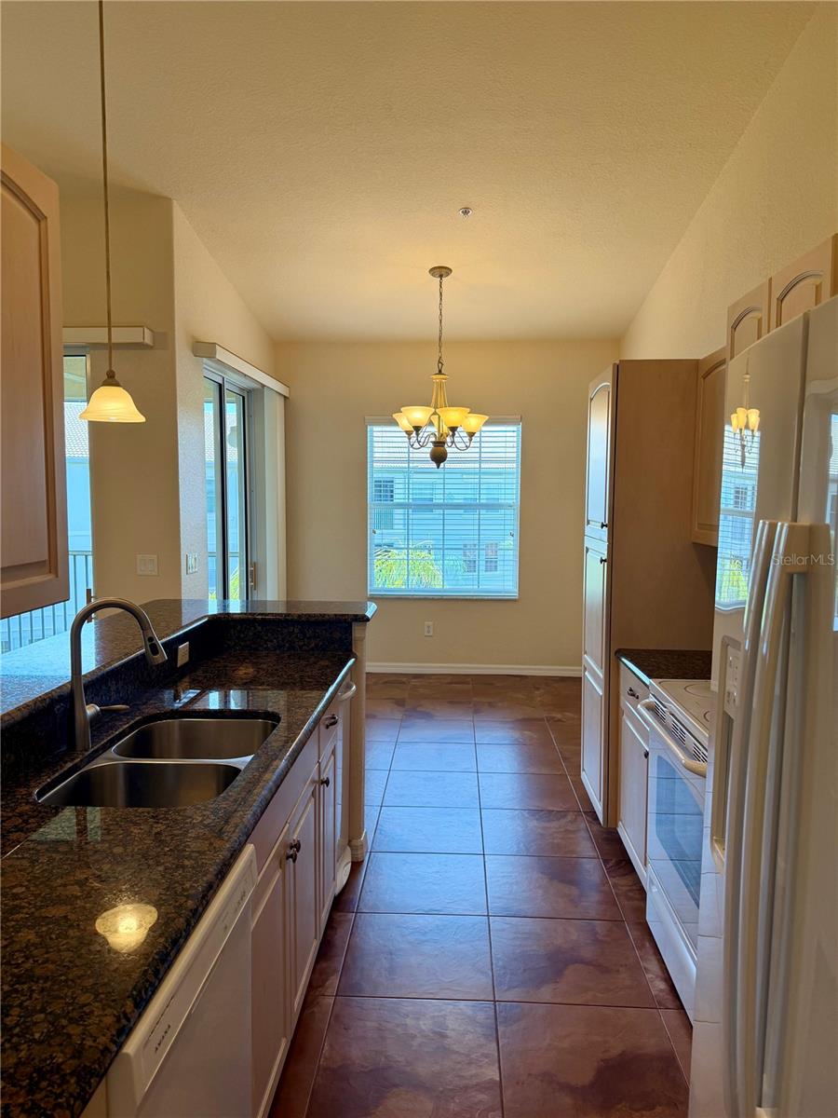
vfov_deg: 71.6
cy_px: 559
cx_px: 419
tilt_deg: -4.1
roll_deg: -0.8
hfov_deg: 56.8
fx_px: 775
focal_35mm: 24
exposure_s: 1/187
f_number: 1.78
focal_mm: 6.76
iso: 100
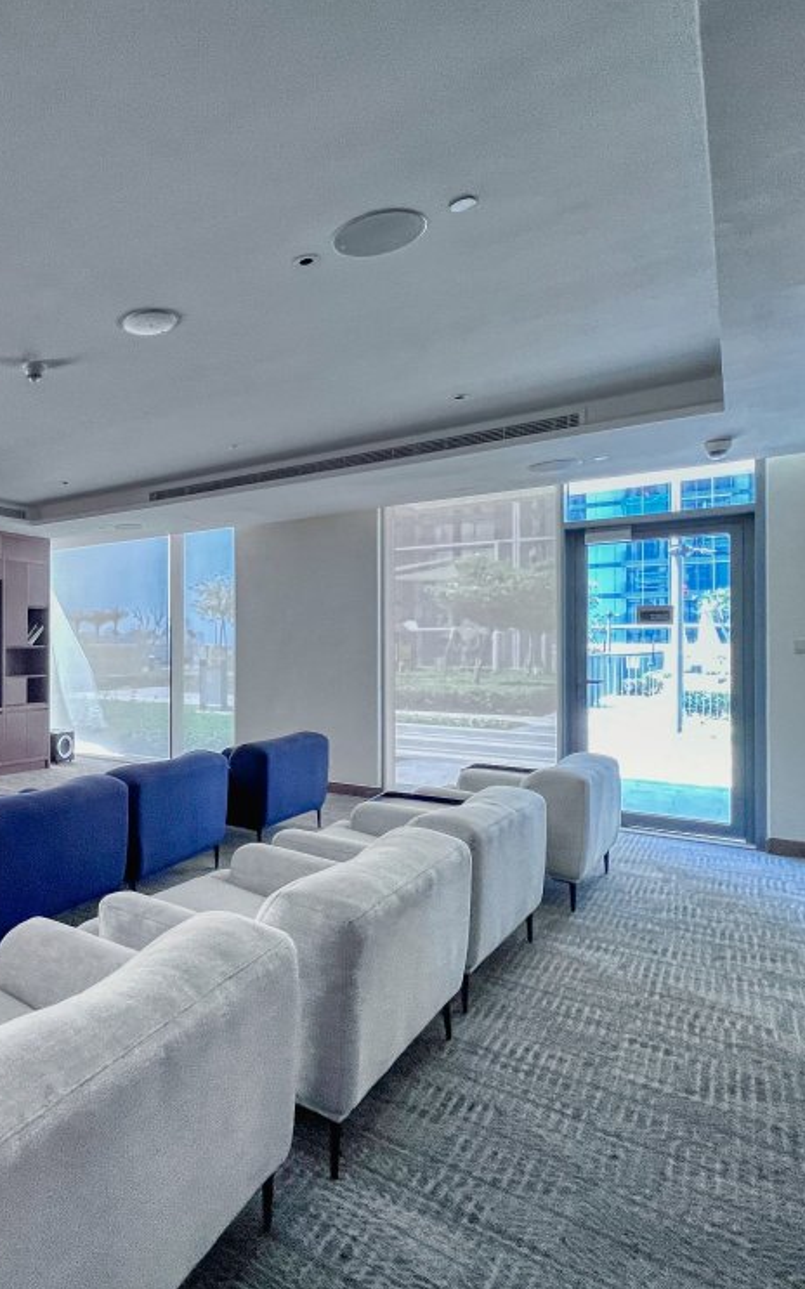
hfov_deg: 51.8
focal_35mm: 19
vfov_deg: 88.0
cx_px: 29
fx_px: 667
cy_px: 658
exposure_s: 1/66
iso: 250
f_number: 1.8
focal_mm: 1.6
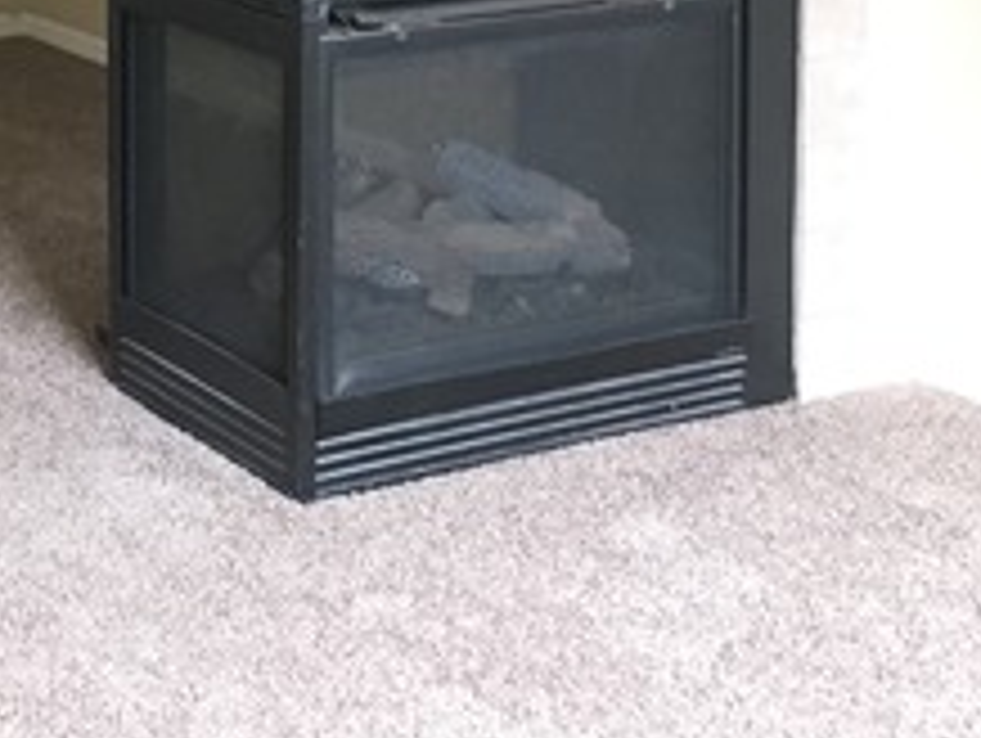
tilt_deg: -3.7
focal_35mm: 85
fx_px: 2412
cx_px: -9
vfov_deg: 16.1
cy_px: -324
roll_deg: -0.1
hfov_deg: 22.1
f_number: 2.2
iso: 200
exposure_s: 1/24
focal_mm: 4.15
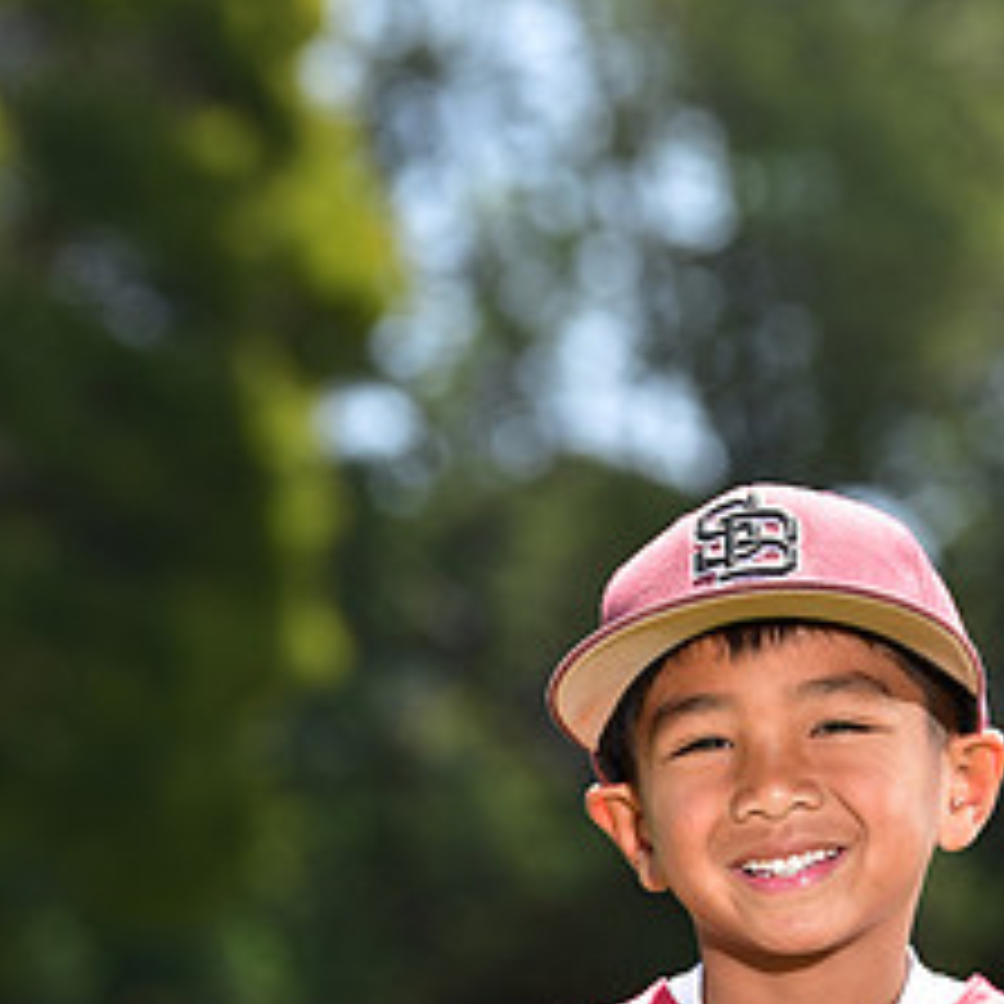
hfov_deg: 5.8
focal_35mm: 299
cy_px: 1112
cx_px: 867
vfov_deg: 5.8
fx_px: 9811
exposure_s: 1/200
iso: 80
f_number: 5
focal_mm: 135
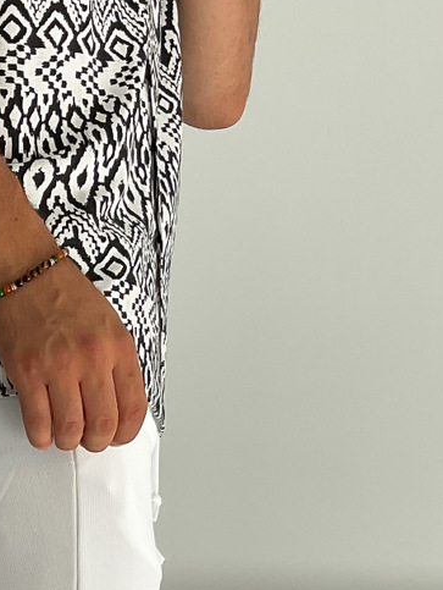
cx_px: -79
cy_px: 730
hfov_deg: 14.9
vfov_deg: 19.1
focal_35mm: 96
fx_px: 1636
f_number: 1.8
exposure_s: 1/530
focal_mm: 3
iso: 16
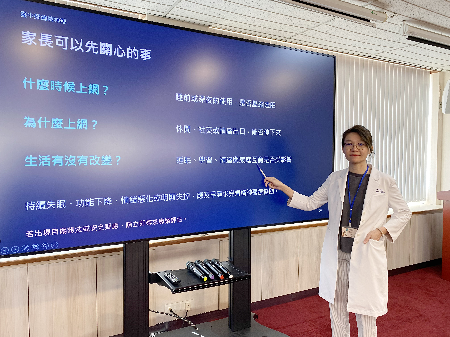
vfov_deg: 53.1
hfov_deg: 67.3
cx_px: 225
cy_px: 168
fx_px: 338
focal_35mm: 26
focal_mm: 4.25
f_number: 1.8
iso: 80
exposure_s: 1/60
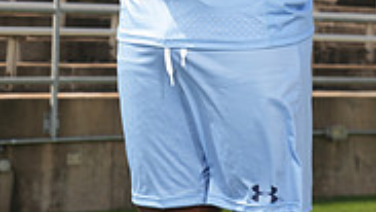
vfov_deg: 6.5
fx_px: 1795
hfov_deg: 12.0
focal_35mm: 180
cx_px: 210
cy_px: -226
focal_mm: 70
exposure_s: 1/200
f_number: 8
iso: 100
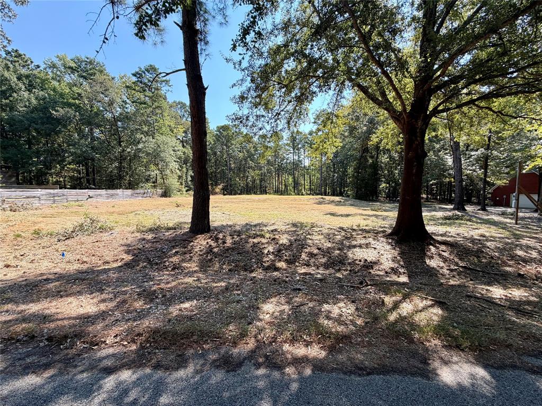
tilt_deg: -1.7
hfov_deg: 102.1
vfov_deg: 85.7
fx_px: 219
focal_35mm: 14
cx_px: 271
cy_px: 203
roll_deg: +1.1
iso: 50
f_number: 2.2
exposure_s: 1/502
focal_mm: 2.22
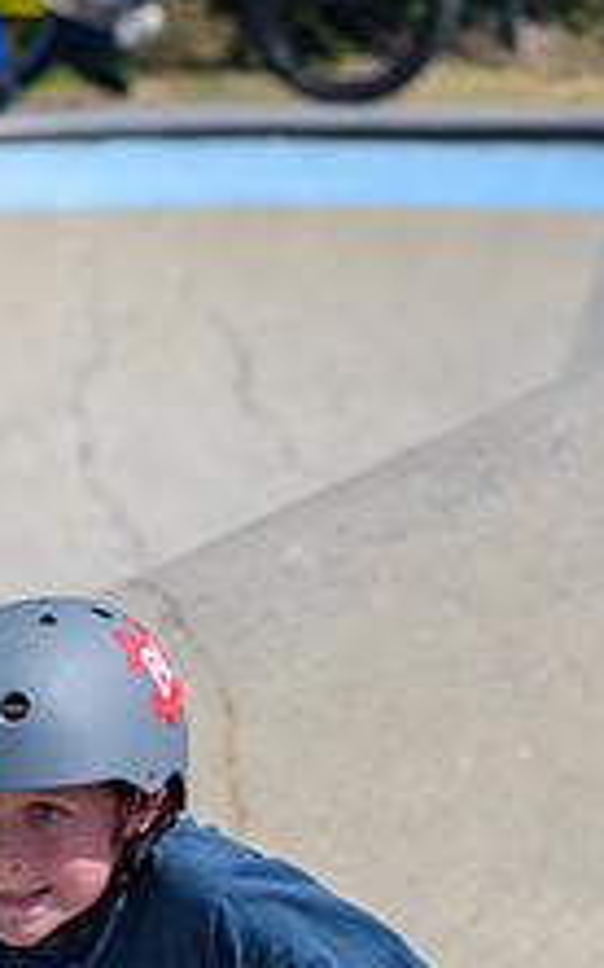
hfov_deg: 3.0
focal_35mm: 436
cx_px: 13
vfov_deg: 4.8
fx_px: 11491
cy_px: 692
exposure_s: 1/2000
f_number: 5.6
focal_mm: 140
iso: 250
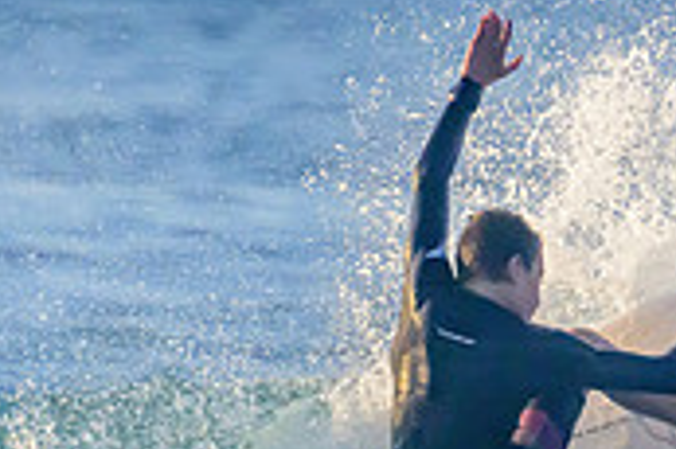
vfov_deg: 0.4
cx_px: 609
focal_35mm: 3652
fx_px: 68510
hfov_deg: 0.6
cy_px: 433
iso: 2200
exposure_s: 1/1600
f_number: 11
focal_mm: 800
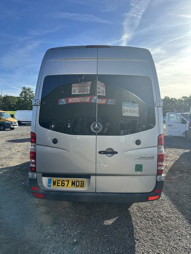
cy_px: 127
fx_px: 177
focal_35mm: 24
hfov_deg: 56.8
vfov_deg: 71.6
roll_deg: -0.7
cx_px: 96
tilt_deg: -3.5
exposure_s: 1/3058
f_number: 1.78
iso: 80
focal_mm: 6.86
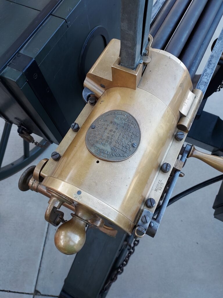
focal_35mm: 24
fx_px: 206
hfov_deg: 56.8
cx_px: 112
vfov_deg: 71.6
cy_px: 149
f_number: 1.8
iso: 64
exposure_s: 1/60
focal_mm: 4.6
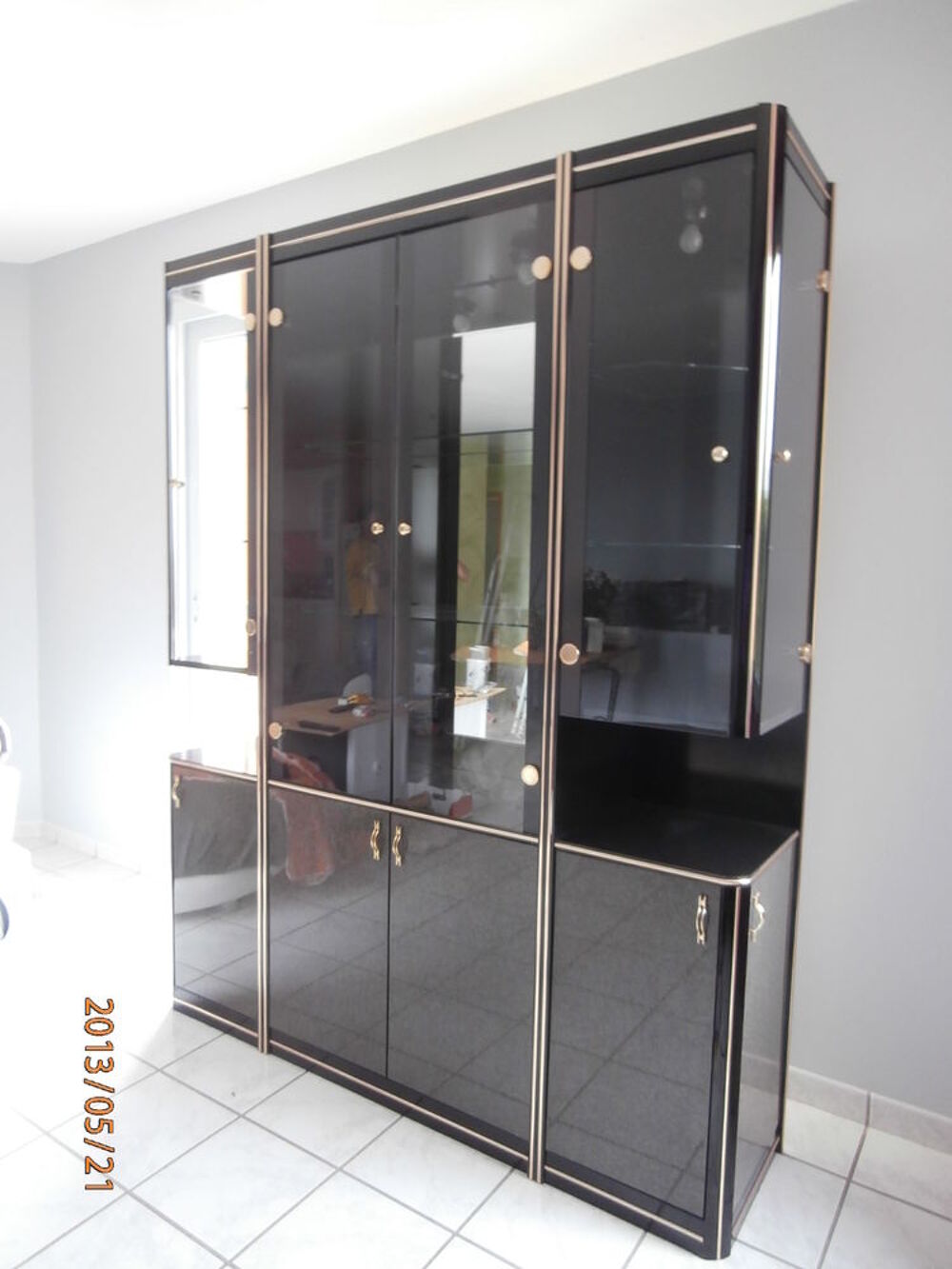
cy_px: 634
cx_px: 476
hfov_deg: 56.8
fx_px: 880
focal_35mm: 24
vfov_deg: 71.6
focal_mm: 4.2
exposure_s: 1/6
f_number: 3
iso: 200
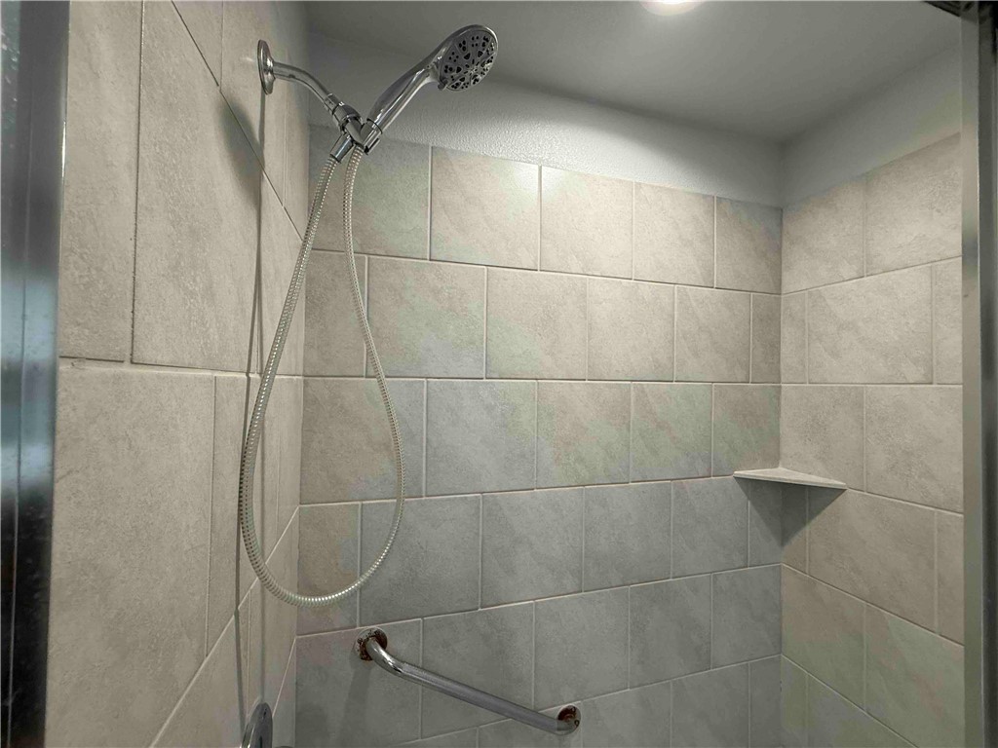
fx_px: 404
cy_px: 374
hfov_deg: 102.1
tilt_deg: +3.2
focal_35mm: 14
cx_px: 499
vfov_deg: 85.7
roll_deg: -1.5
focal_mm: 2.22
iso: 160
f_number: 2.2
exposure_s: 1/120
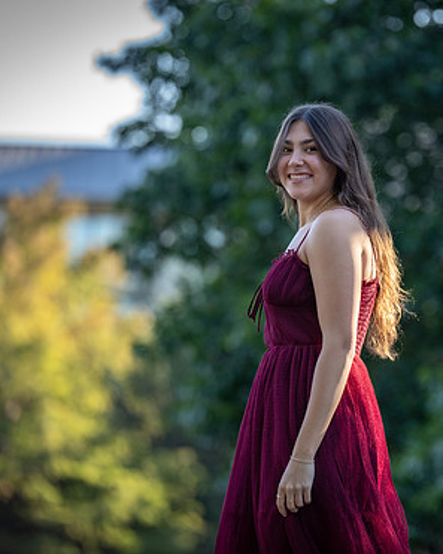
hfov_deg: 6.8
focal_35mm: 226
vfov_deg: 8.5
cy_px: 276
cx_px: 327
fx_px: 3702
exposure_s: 1/1250
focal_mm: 151
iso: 640
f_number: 2.8
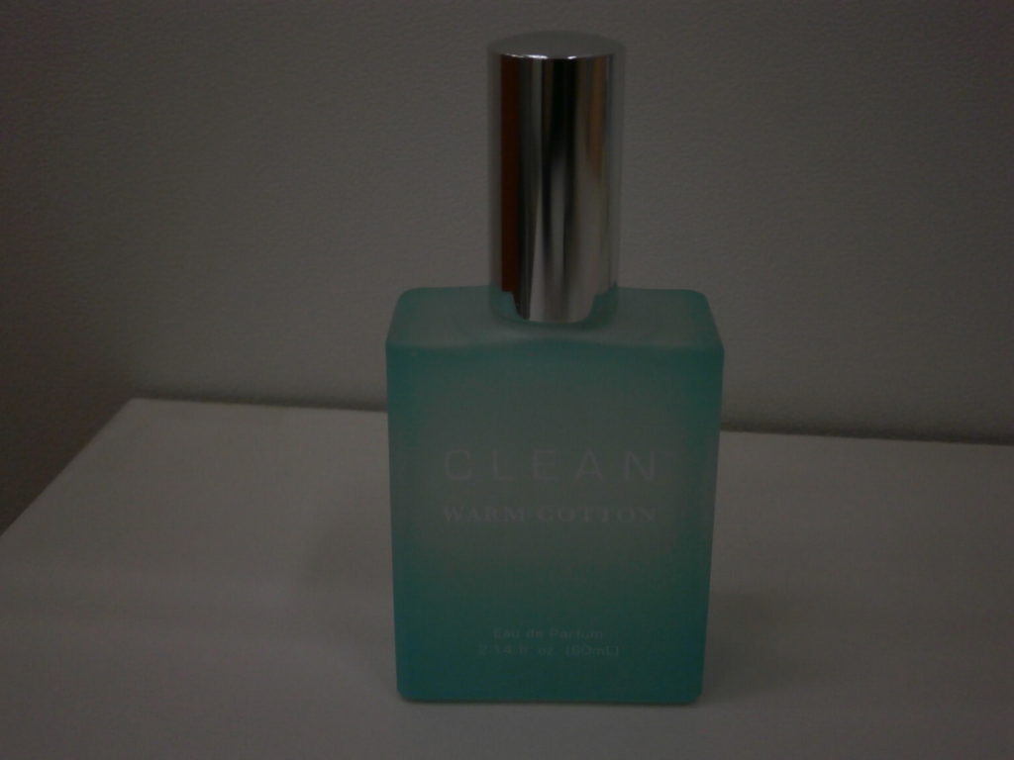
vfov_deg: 30.9
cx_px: 507
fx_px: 1377
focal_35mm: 47
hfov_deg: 40.4
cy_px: 380
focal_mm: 8.3
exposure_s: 1/250
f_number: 3.4
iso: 200
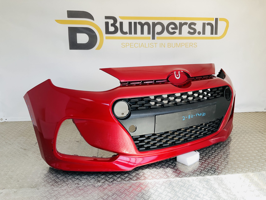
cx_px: 133
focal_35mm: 29
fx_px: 223
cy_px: 100
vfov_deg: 48.2
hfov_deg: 61.7
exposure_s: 1/222
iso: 16
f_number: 1.8
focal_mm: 3
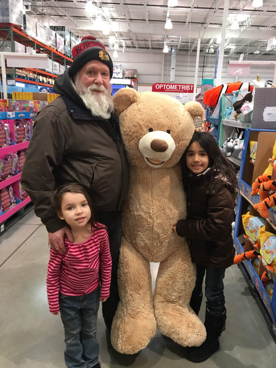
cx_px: 138
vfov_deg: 61.7
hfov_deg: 48.2
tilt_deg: -13.8
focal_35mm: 29
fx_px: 308
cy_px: 184
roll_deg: -1.5
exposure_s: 1/30
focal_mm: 4.15
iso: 80
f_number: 2.2
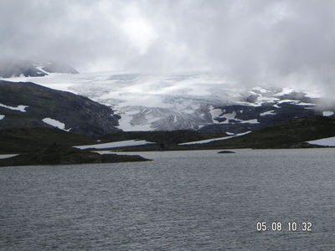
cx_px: 168
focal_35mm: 97
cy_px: 126
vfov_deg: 15.2
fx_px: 939
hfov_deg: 20.2
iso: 50
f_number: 8
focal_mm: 15
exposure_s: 1/180
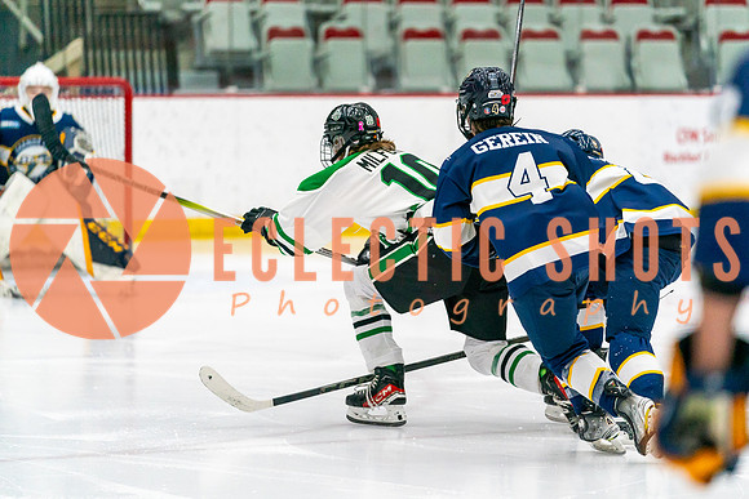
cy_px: 250
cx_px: 422
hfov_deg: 9.1
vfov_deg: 6.1
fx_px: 4688
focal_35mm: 225
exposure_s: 1/1250
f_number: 2.8
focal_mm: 200
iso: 3200
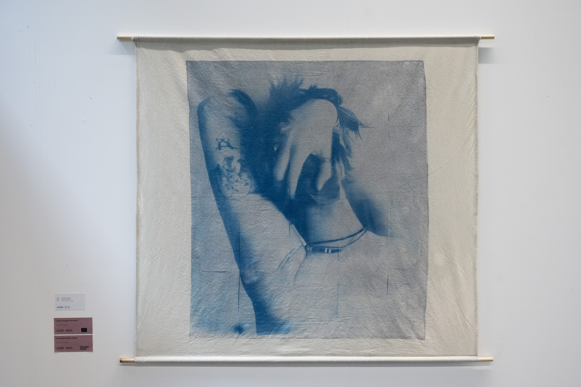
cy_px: 194
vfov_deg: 27.0
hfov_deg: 39.6
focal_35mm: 50
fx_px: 807
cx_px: 290
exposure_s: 1/250
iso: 3200
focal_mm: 50
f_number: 4.5
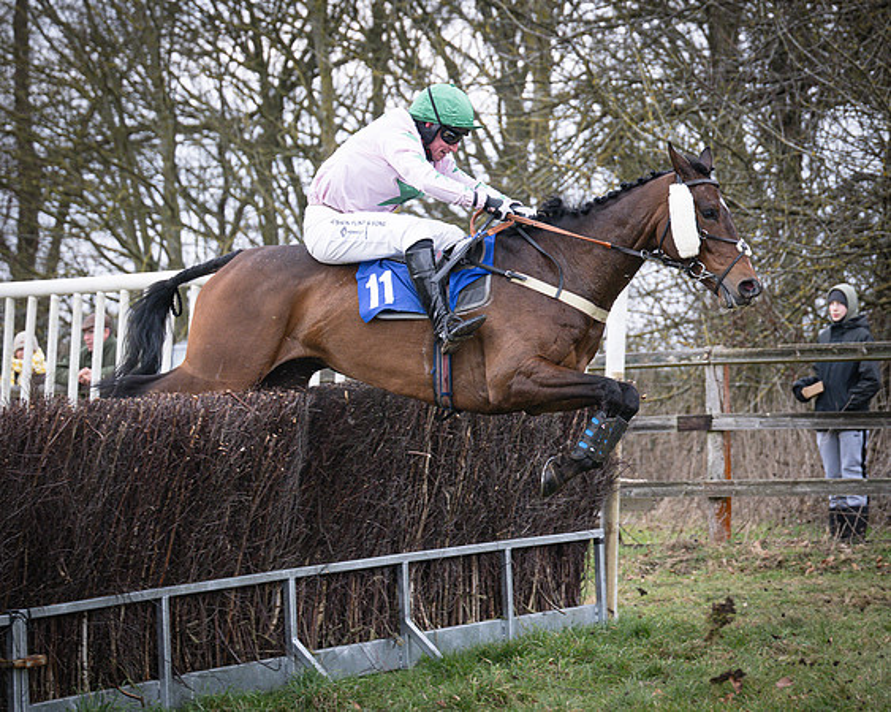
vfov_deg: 11.4
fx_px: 3561
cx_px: 416
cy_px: 239
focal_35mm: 135
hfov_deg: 14.3
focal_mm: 73
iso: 400
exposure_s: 1/1600
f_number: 2.8
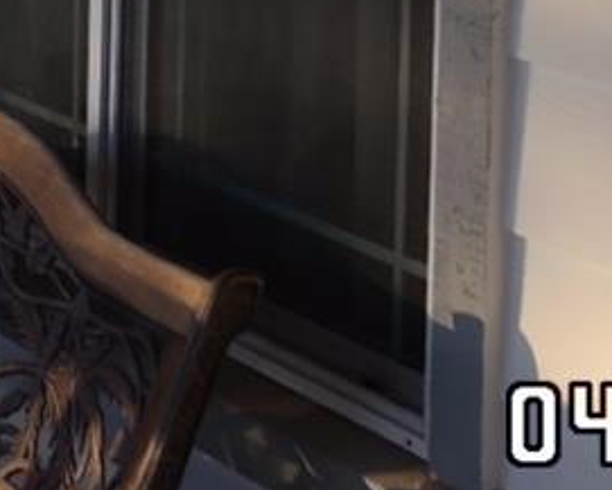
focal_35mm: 156
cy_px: -454
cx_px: -325
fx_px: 2827
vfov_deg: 9.3
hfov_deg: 11.8
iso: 100
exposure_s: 1/100
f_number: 3.5
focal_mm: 20
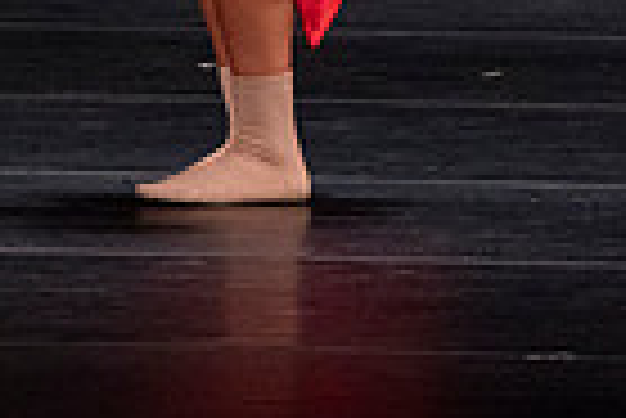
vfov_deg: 0.8
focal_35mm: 1648
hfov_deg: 1.2
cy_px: -429
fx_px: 28686
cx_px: -360
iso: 12800
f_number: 10
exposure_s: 1/500
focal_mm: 394
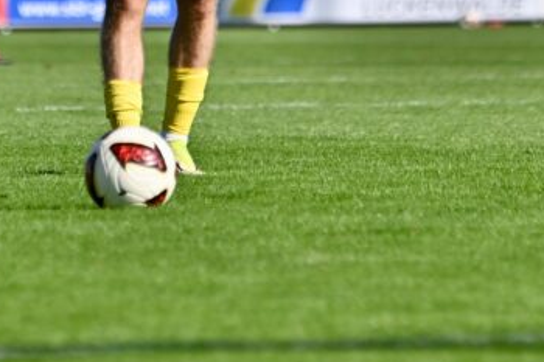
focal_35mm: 907
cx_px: 204
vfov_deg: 1.5
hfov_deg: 2.3
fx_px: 13699
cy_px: -130
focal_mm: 310
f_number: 5.6
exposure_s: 1/1600
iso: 180
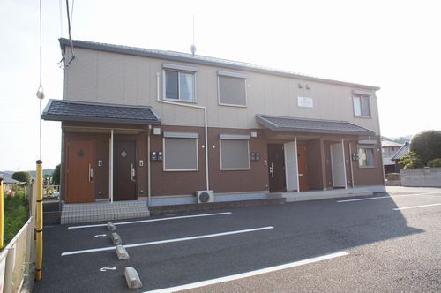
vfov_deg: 53.0
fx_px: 294
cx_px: 220
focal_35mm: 24
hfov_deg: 73.8
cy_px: 146
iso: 200
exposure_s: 1/250
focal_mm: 16
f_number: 8
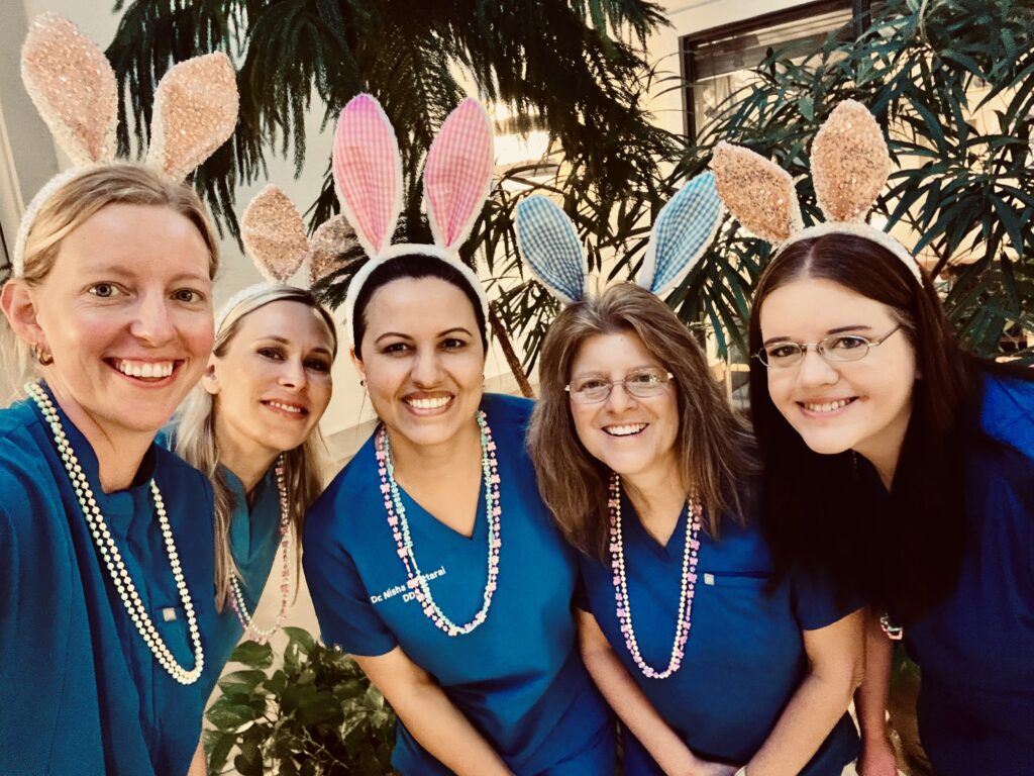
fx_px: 687
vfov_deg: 58.9
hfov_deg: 73.9
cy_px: 388
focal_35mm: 23
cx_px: 517
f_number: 1.9
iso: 640
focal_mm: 2.69
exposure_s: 1/30
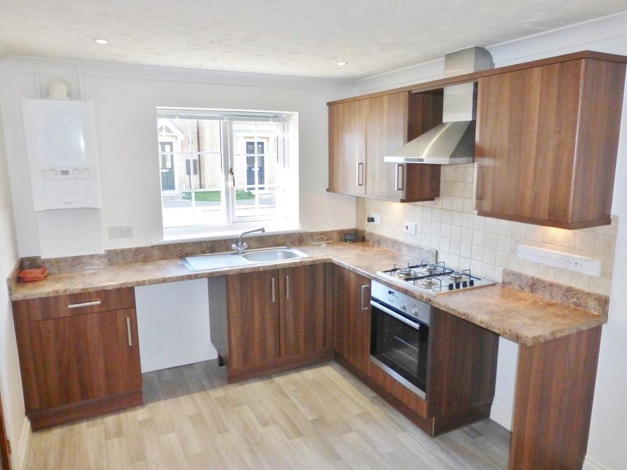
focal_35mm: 24
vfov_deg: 56.8
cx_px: 314
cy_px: 235
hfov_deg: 71.6
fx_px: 435
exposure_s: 1/60
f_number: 3.3
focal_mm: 4.3
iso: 320
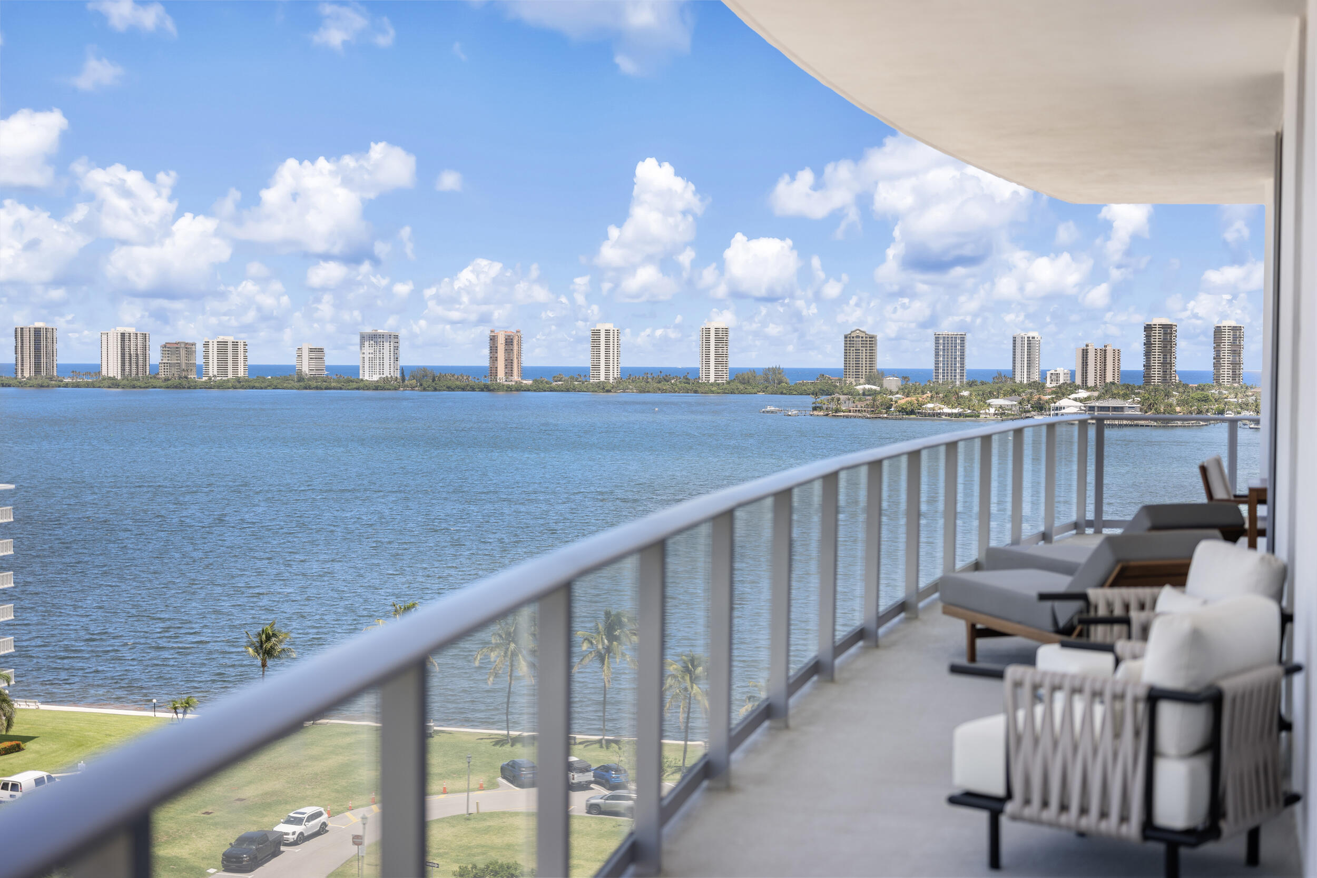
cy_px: 439
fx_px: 1829
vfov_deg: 27.0
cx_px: 658
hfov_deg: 39.6
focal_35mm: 50
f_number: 2.2
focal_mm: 50
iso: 64
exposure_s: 1/640
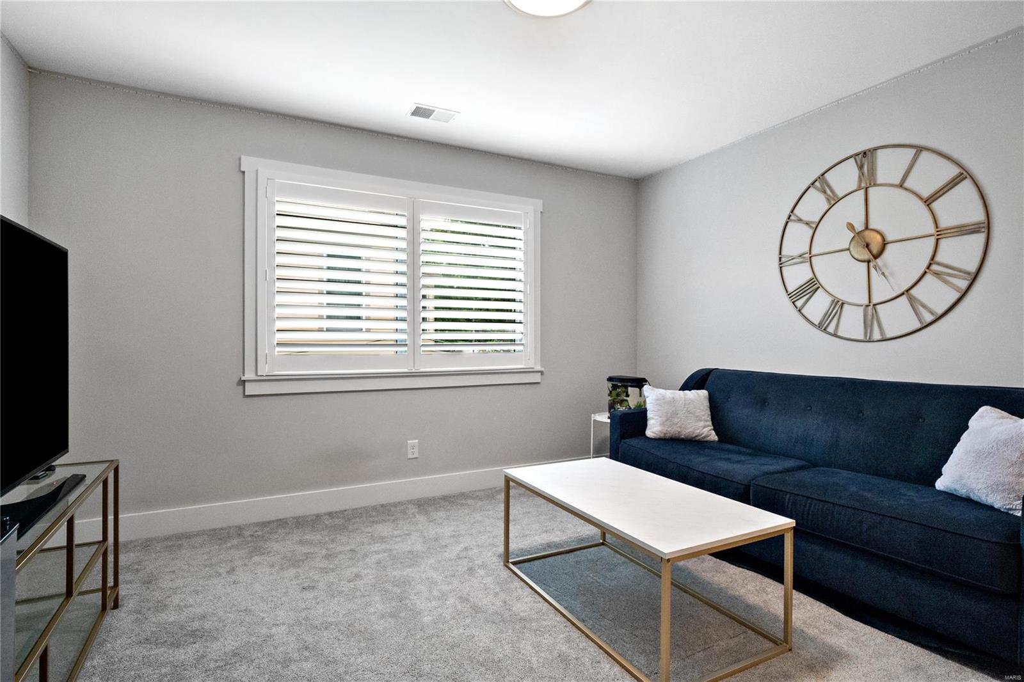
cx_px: 512
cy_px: 341
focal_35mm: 18
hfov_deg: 90.0
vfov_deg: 67.4
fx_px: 512
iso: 400
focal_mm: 9
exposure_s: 1/40
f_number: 8
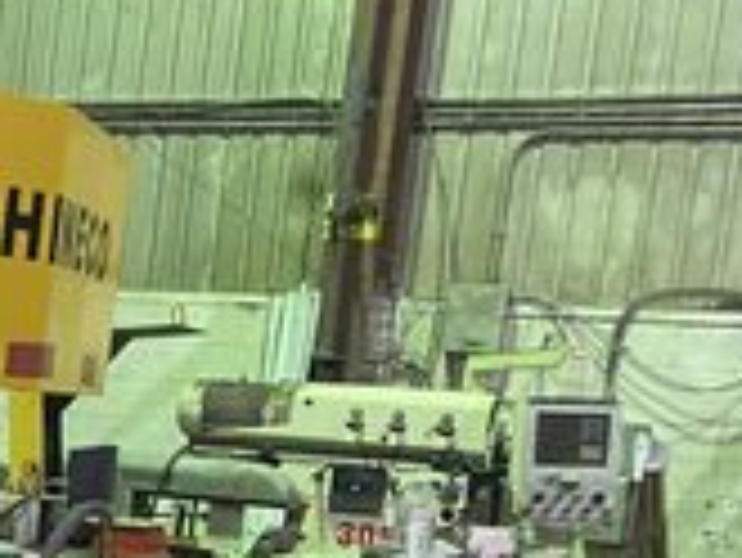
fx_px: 2167
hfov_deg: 16.3
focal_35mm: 101
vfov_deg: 14.2
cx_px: -598
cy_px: 662
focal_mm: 4.25
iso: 400
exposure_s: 1/60
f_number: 1.8
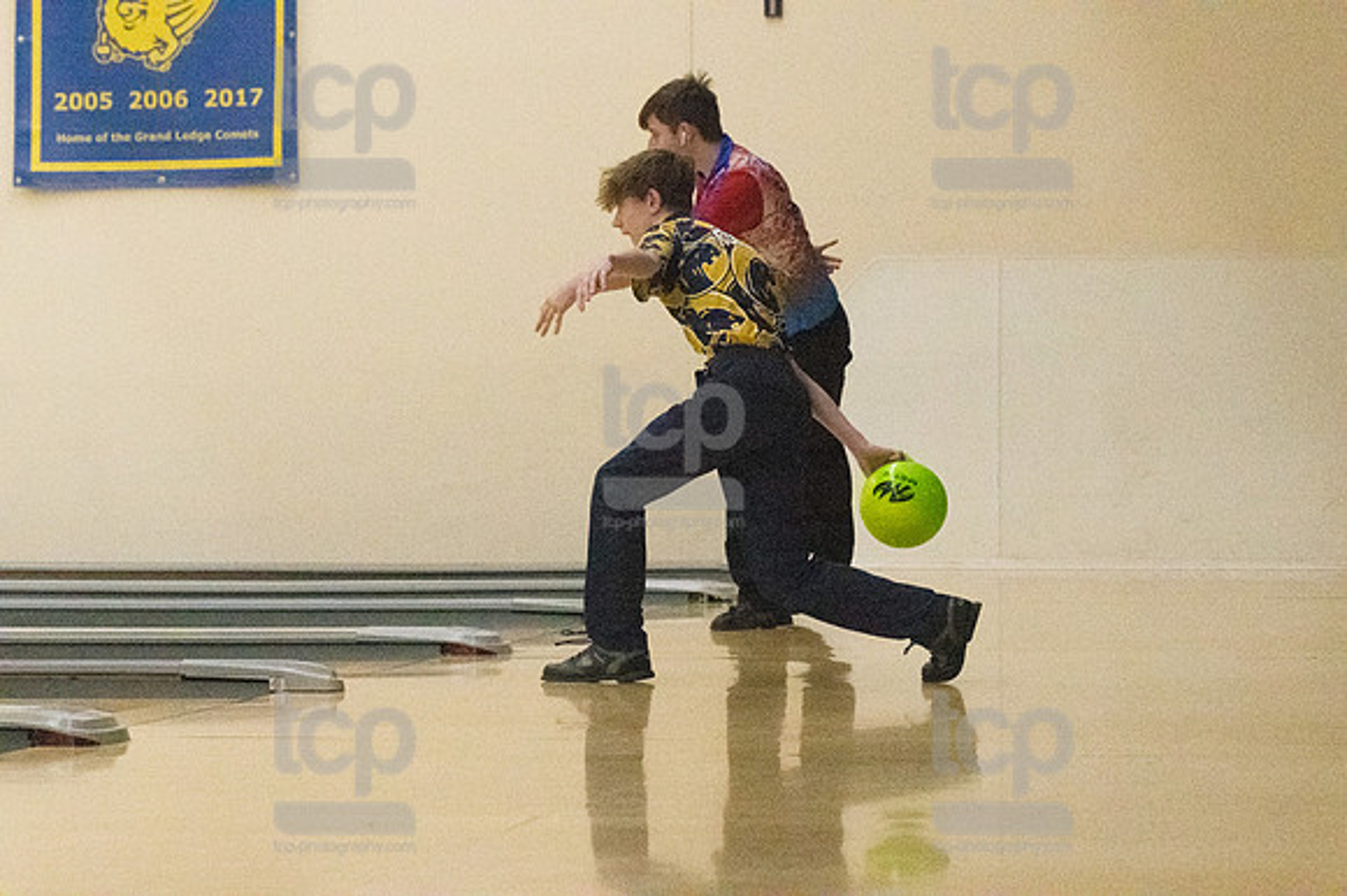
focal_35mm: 129
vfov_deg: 10.6
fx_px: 4824
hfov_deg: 15.9
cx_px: 674
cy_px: 448
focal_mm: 86
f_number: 4.5
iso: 10000
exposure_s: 1/1250
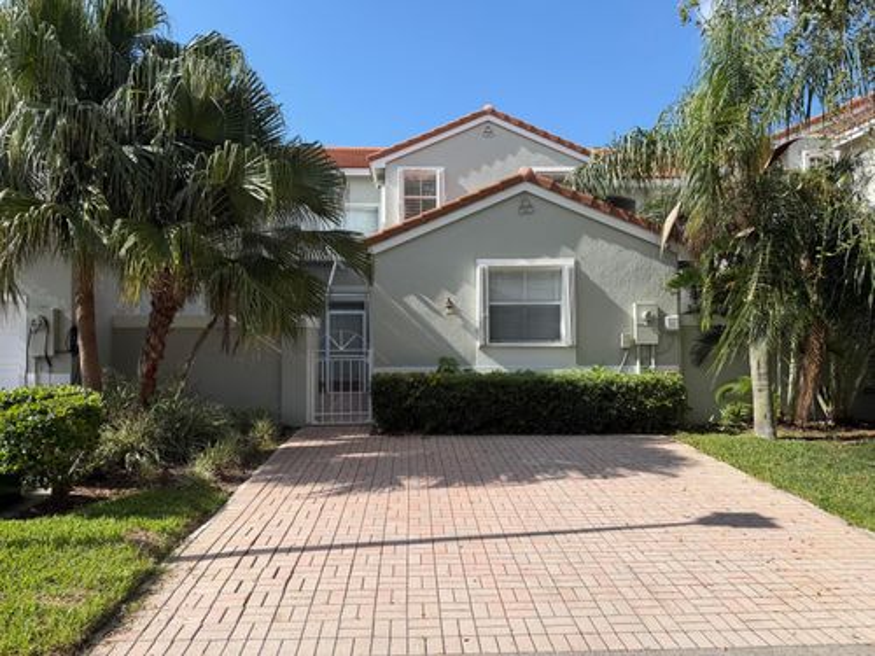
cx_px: 438
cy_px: 328
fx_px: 607
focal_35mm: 24
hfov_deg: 71.6
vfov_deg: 56.8
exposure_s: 1/3425
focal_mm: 6.76
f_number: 1.78
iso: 80
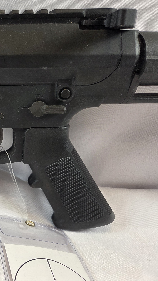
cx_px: -30
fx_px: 253
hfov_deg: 29.8
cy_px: 138
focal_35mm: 34
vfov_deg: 58.0
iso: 40
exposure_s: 1/120
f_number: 1.8
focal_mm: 5.4
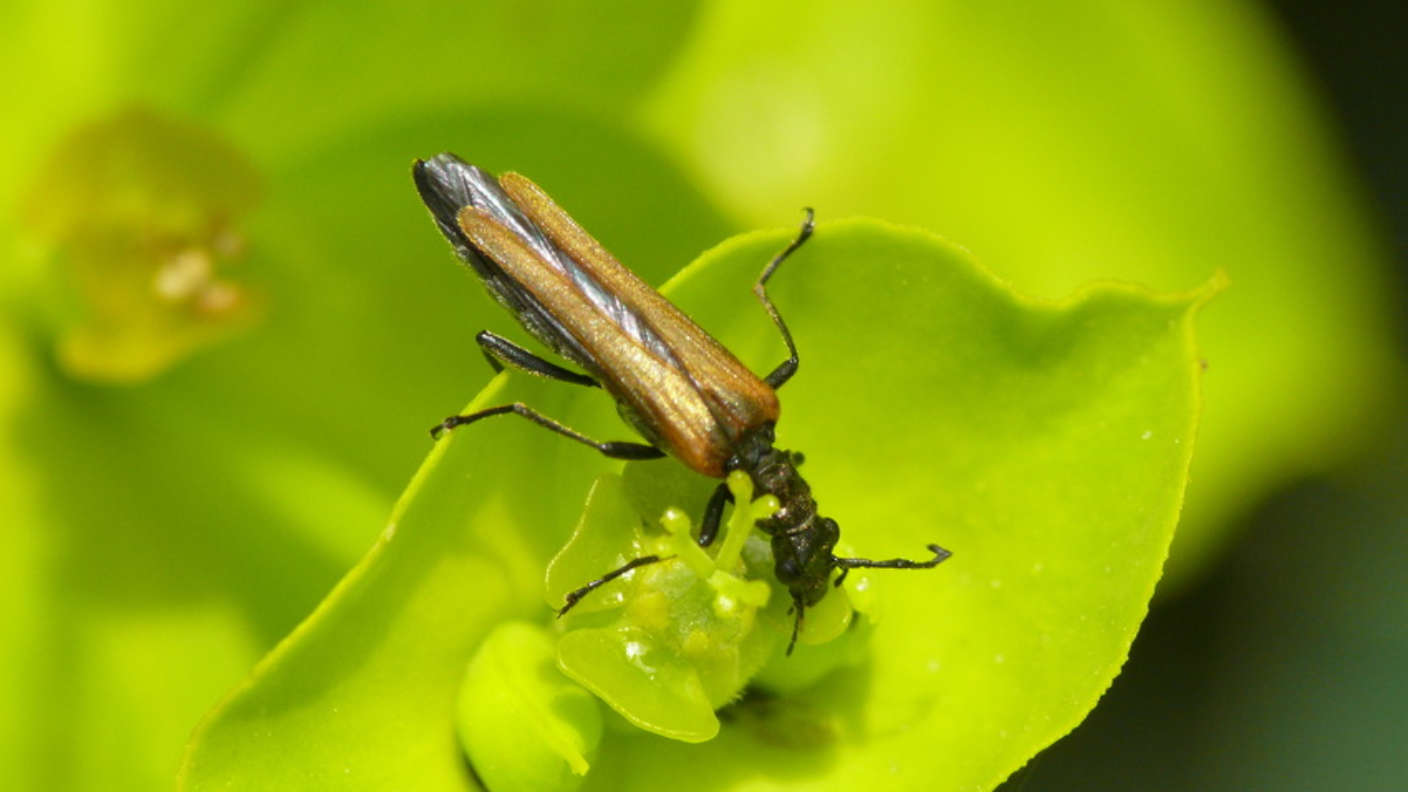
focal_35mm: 459
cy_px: 403
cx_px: 703
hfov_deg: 4.7
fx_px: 17135
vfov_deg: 2.6
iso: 200
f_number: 8
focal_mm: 88.8
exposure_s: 1/400
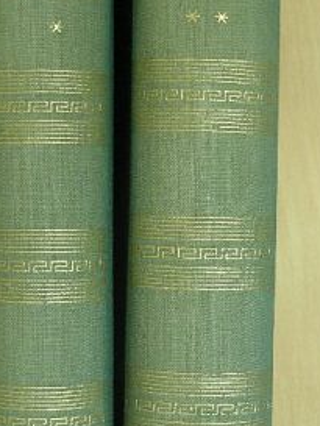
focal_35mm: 88
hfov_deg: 16.8
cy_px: 216
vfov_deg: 22.2
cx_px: 133
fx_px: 1084
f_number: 3.5
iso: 200
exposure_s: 1/9.8
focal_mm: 8.8
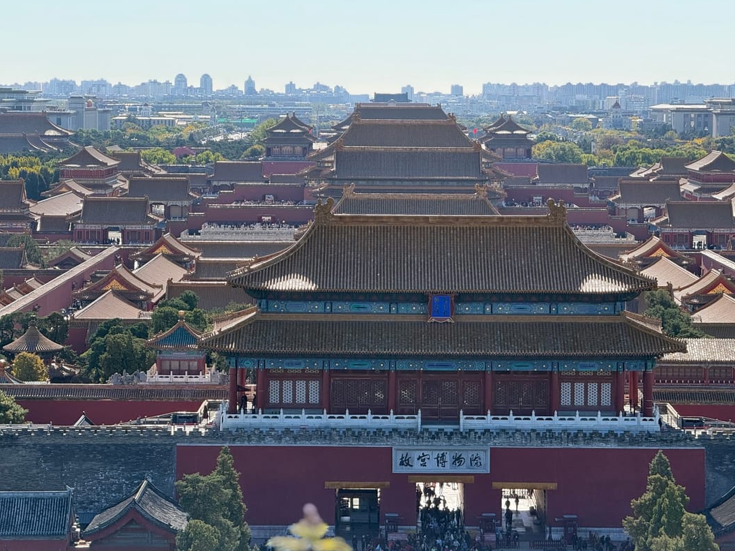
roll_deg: -1.3
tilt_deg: -3.0
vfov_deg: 12.0
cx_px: 370
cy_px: 276
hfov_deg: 16.0
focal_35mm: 123
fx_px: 2611
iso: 64
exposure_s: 1/576
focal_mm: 15.66
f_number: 2.8
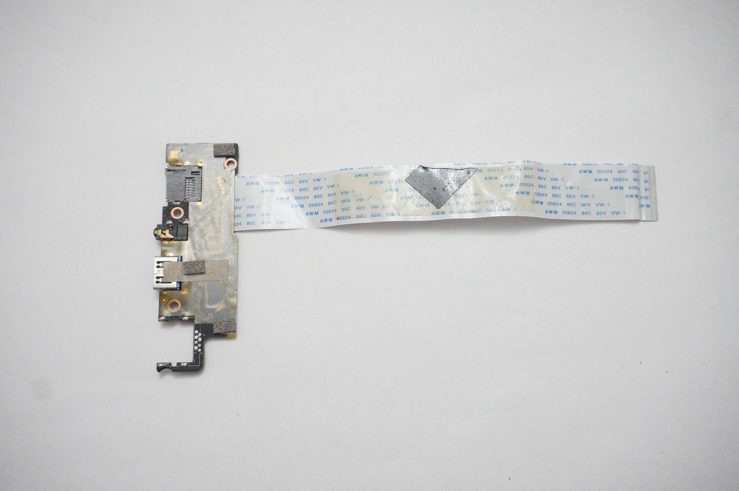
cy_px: 246
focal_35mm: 36
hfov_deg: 53.2
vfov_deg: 36.8
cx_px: 370
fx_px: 738
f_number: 5.6
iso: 12800
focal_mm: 24
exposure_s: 1/200
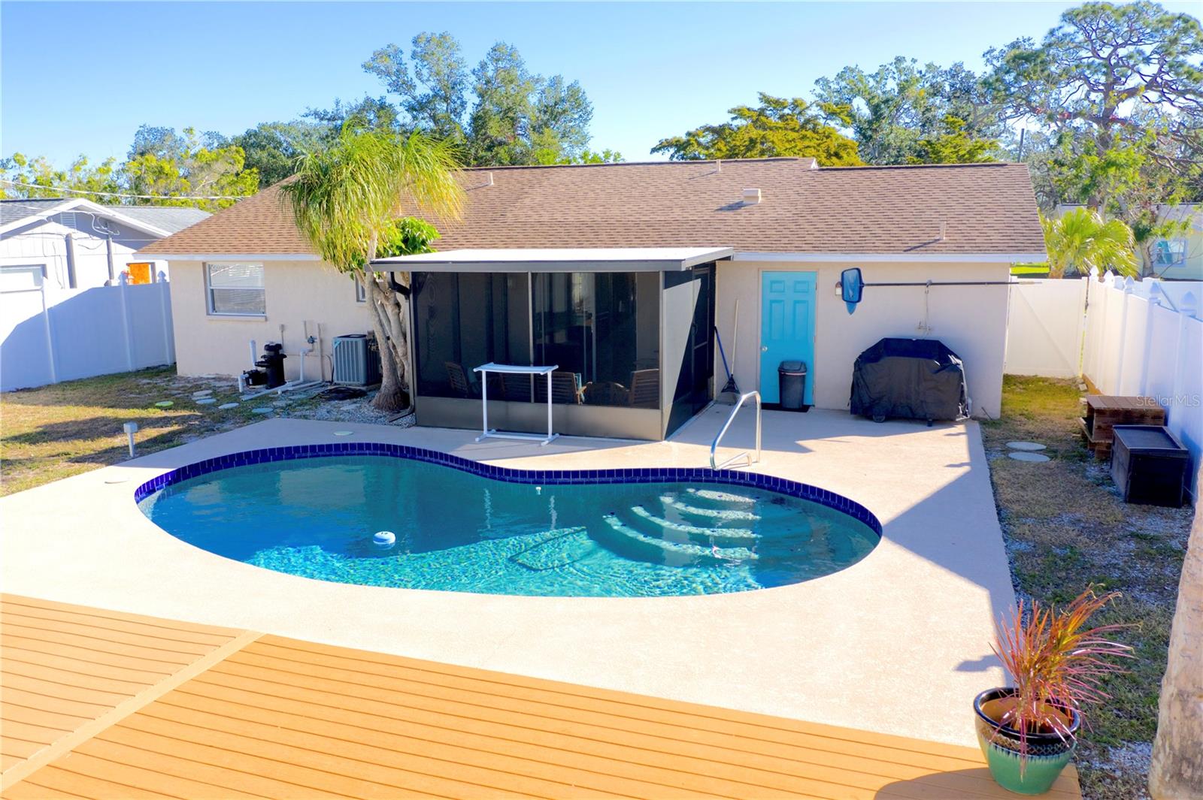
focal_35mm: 28
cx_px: 602
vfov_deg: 46.4
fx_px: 935
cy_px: 400
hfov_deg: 65.5
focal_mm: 10.26
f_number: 5
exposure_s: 1/320
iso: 100
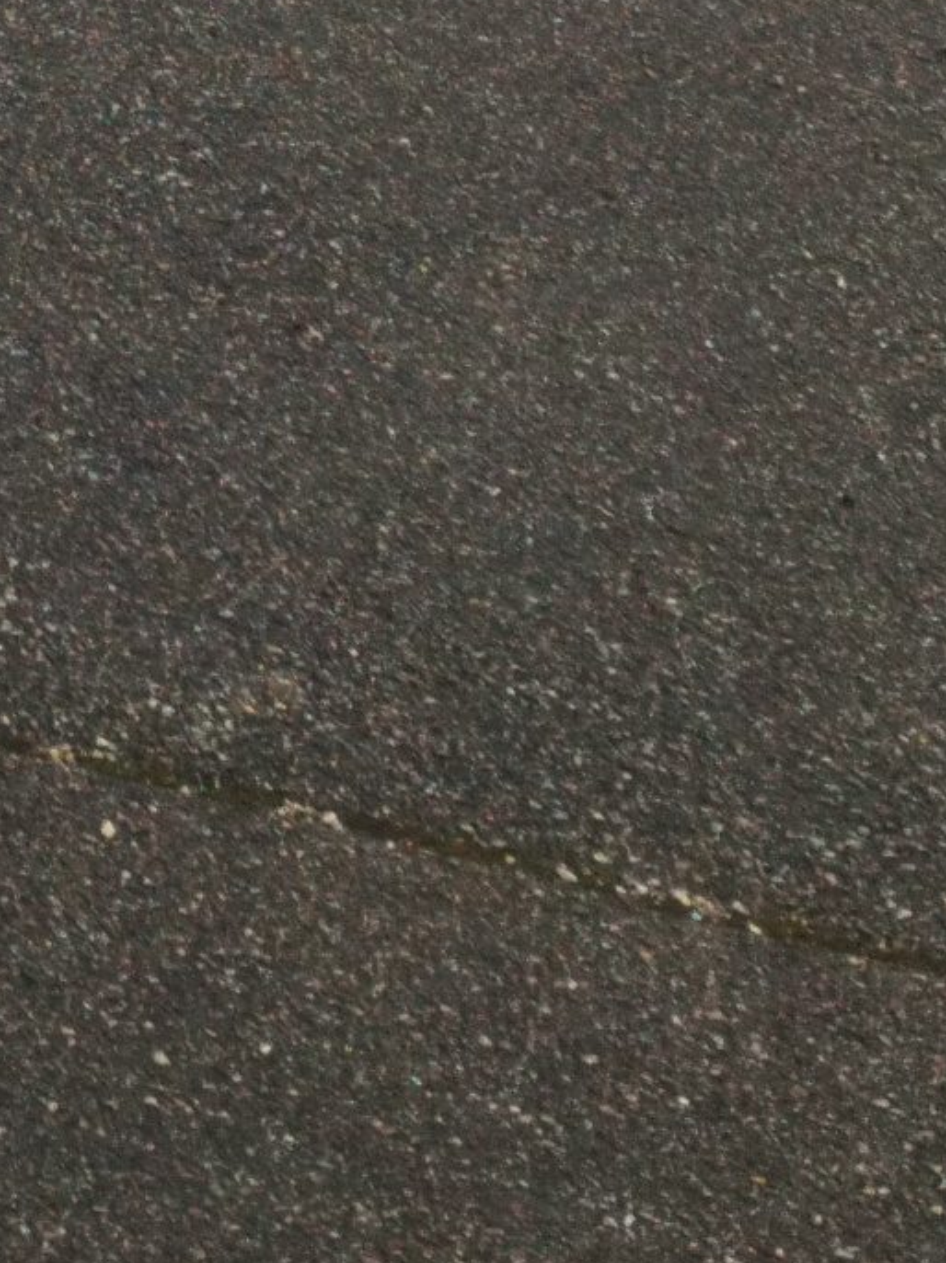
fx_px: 5104
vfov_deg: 11.7
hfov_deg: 9.2
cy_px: -1731
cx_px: -1487
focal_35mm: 140
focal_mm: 5.89
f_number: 1.89
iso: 50
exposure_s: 1/193
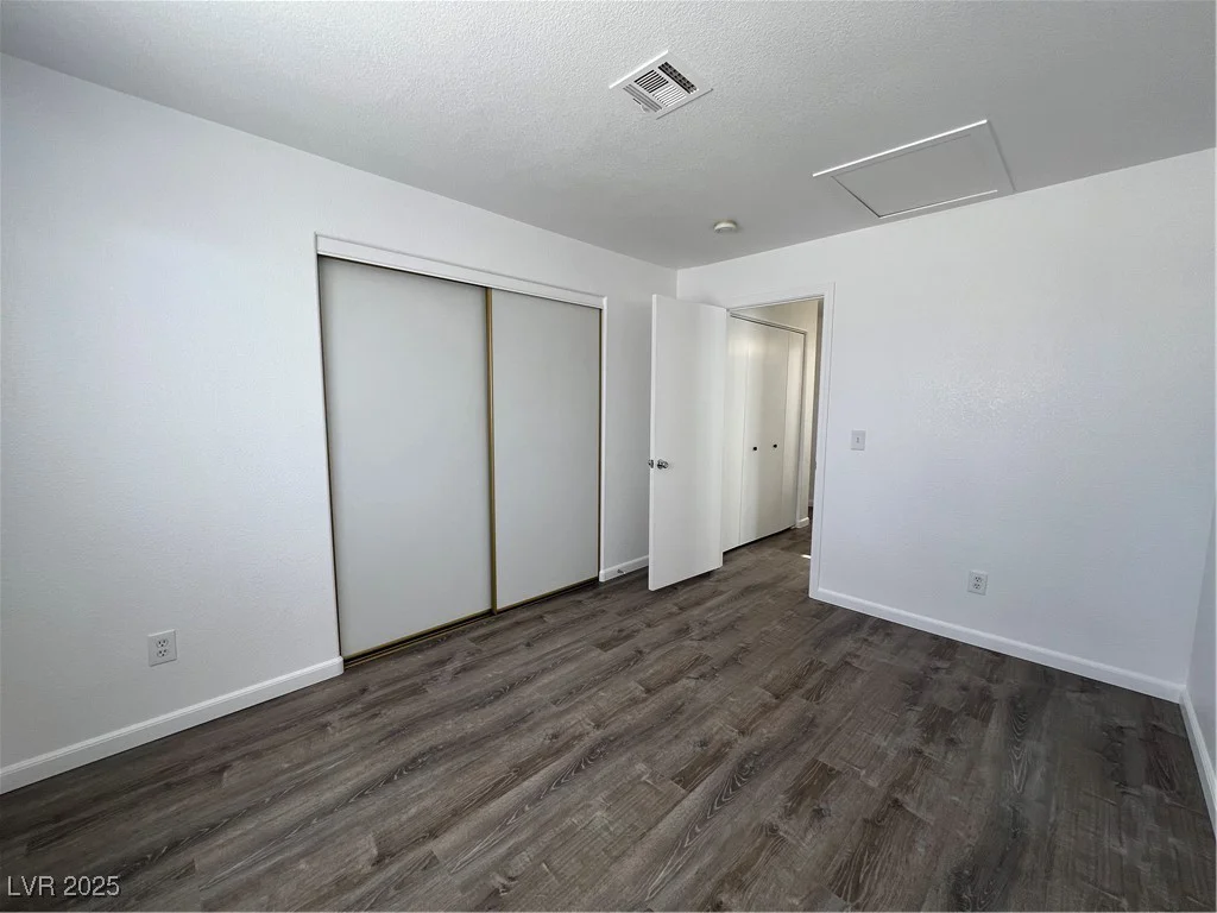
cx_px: 608
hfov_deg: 106.2
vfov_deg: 89.9
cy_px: 456
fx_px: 457
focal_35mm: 13
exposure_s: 1/99
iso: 40
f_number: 1.8
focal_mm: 1.57
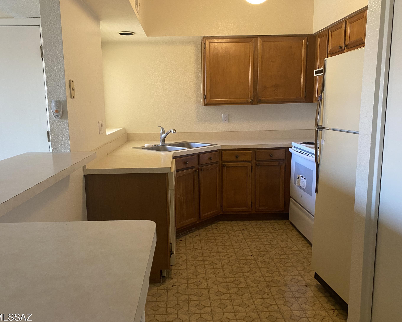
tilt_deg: -9.6
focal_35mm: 28
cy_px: 165
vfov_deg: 51.5
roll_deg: +1.0
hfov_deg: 62.1
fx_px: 333
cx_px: 186
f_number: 1.8
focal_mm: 4.25
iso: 250
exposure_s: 1/60
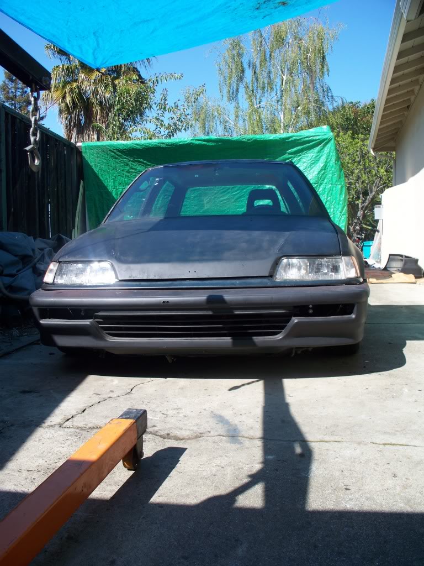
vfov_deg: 51.4
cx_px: 212
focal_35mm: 36
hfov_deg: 39.7
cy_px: 283
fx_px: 588
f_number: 2.8
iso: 64
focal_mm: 7.54
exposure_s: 1/640
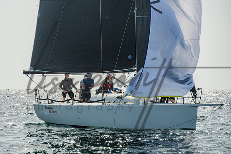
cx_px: 90
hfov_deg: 10.5
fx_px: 1258
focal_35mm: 196
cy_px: 77
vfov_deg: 7.0
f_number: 6.3
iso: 320
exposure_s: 1/1000
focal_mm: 160
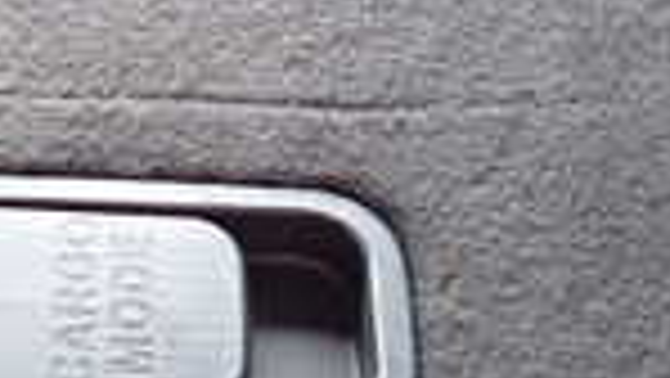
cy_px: 320
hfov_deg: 19.3
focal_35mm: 110
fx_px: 1955
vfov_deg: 11.0
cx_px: 157
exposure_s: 1/30
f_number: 2
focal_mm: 4.5
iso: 320
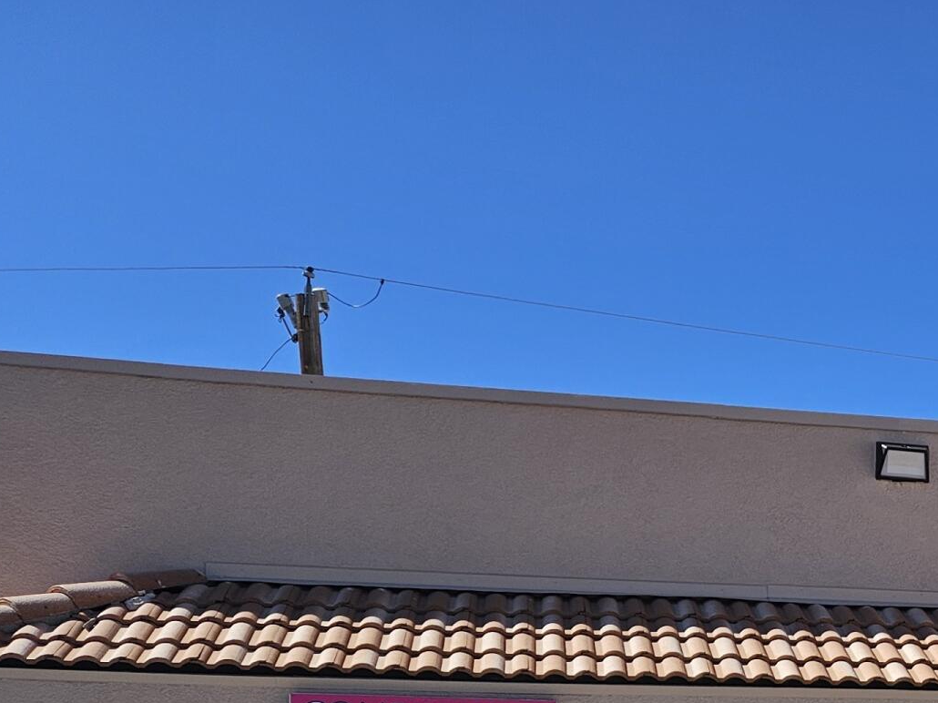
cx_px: 1149
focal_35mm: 67
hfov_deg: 25.7
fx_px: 1815
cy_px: 965
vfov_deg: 19.8
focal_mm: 5.4
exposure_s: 1/2054
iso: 25
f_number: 1.8
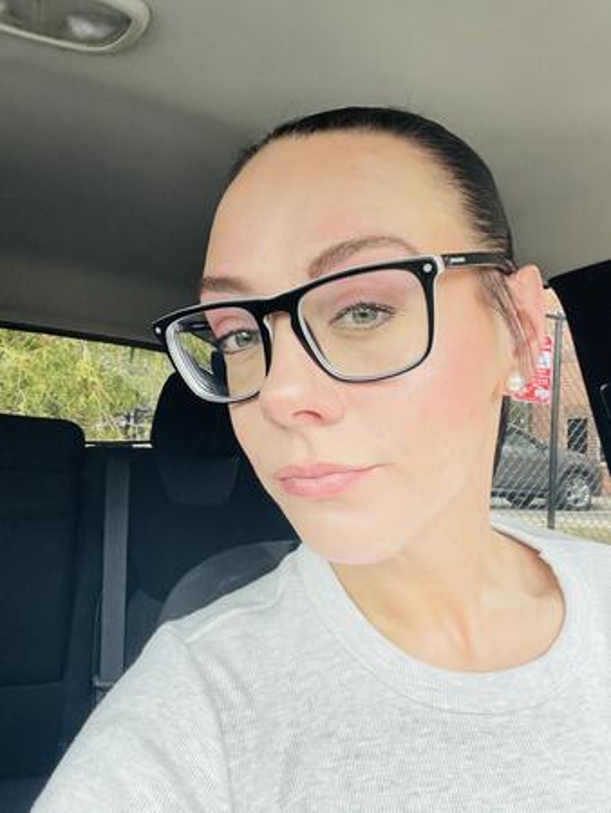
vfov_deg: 59.9
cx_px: 306
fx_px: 705
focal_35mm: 30
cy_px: 406
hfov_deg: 46.8
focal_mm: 2.71
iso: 125
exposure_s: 1/60
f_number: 2.2
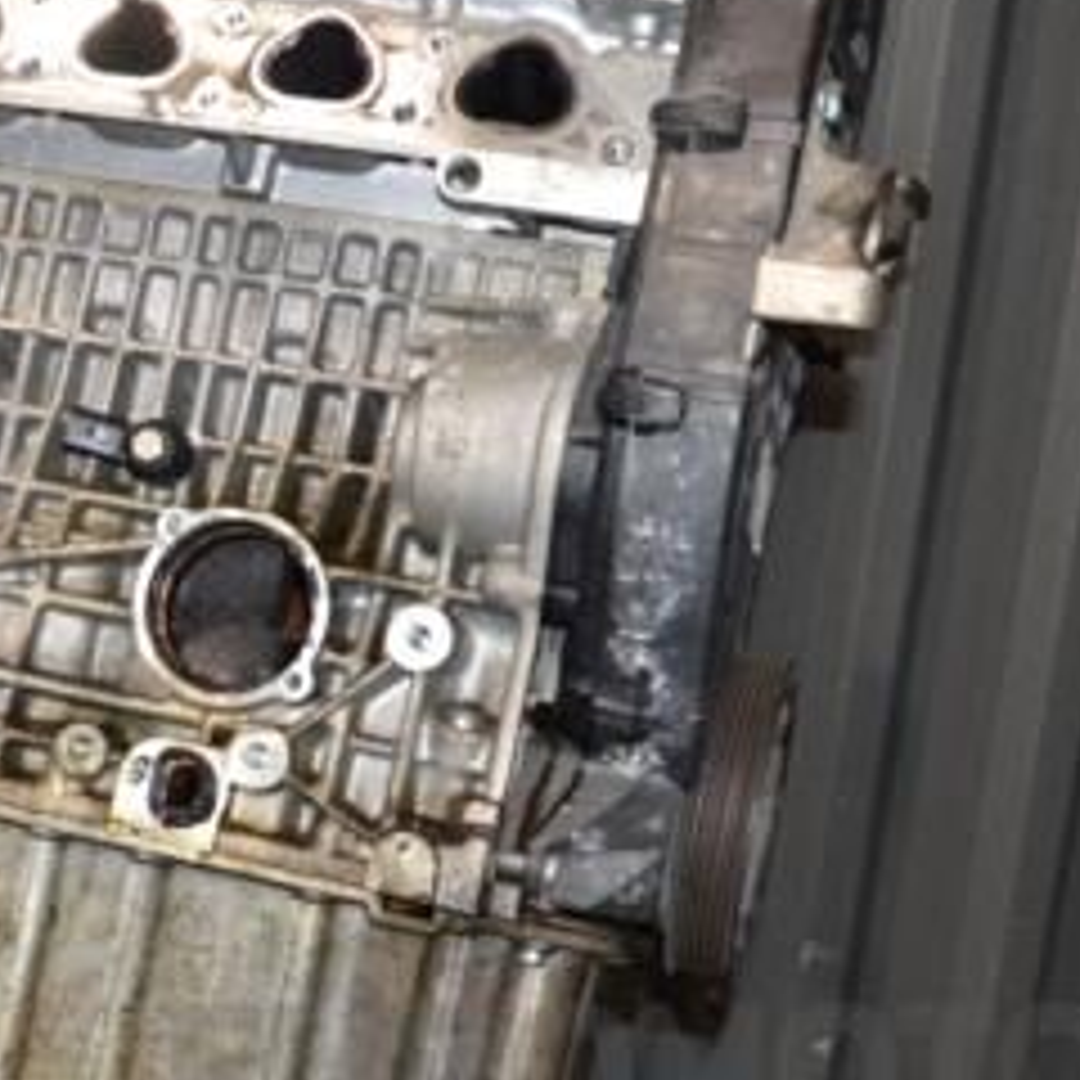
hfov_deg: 23.9
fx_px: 2471
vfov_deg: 24.6
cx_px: 86
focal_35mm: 70
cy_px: 472
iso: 800
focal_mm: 22
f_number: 5
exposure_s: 1/100
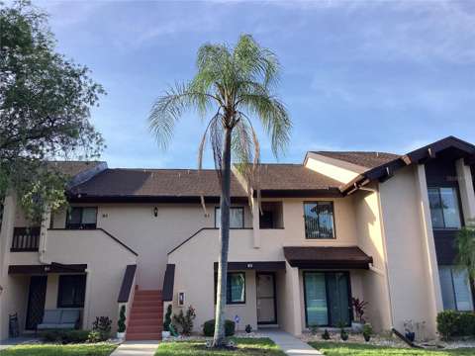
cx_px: 238
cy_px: 178
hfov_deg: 58.4
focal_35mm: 31
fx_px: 425
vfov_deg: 45.4
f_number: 2.4
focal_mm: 3.3
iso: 25
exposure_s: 1/570
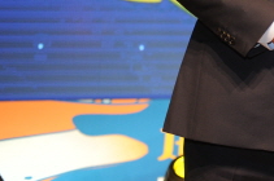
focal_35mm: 128
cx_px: 382
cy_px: -42
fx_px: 973
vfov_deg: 10.5
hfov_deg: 15.1
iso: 800
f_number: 2.8
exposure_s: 1/125
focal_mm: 45
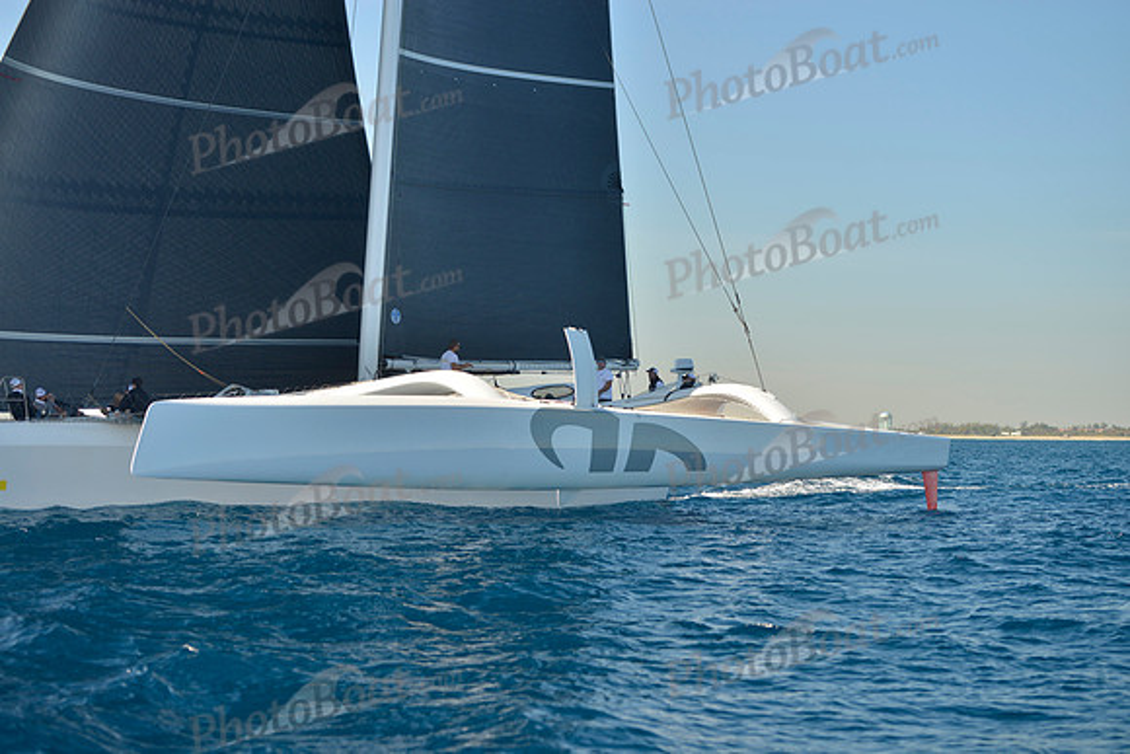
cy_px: 377
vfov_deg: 19.5
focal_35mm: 70
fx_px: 2198
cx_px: 565
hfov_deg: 28.8
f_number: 4
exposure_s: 1/640
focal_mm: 70
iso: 200
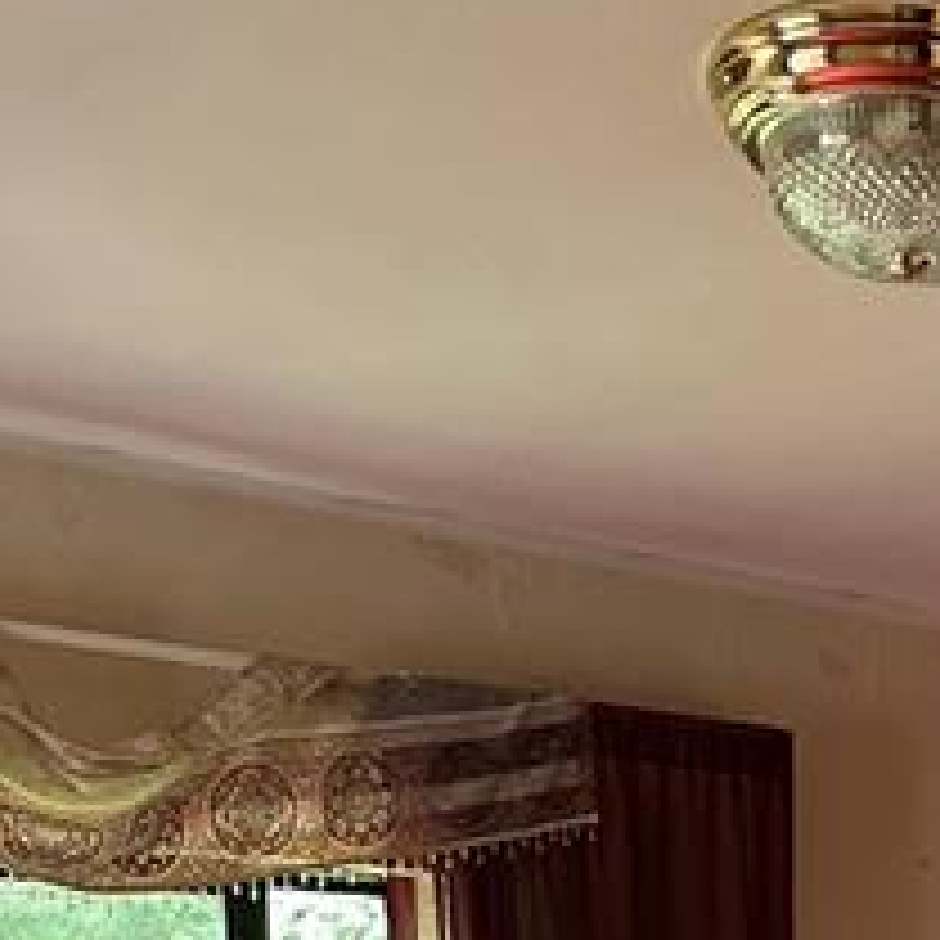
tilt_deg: -11.6
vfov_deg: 17.9
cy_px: 1673
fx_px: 2396
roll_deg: -0.7
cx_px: 1070
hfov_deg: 21.0
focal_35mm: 78
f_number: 1.78
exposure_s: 1/60
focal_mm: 6.86
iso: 500
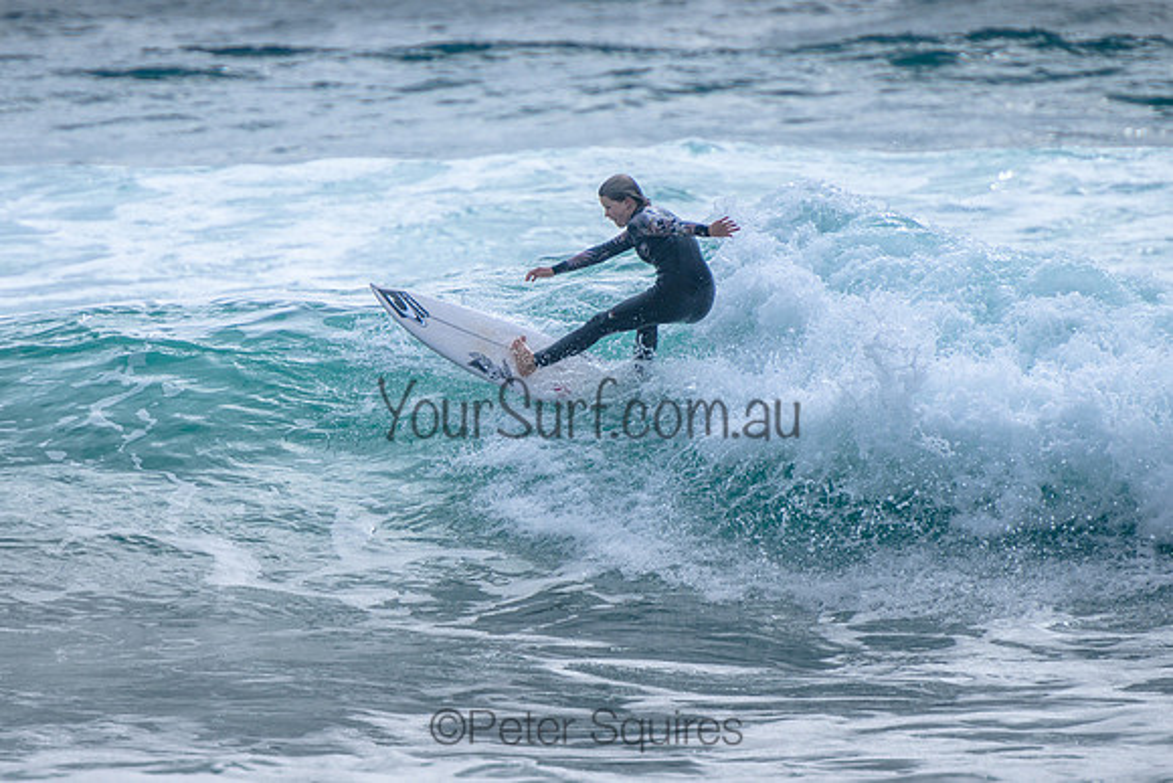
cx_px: 454
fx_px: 17929
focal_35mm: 550
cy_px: 402
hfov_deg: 3.7
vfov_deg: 2.5
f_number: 5.6
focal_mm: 400
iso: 140
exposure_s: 1/2000
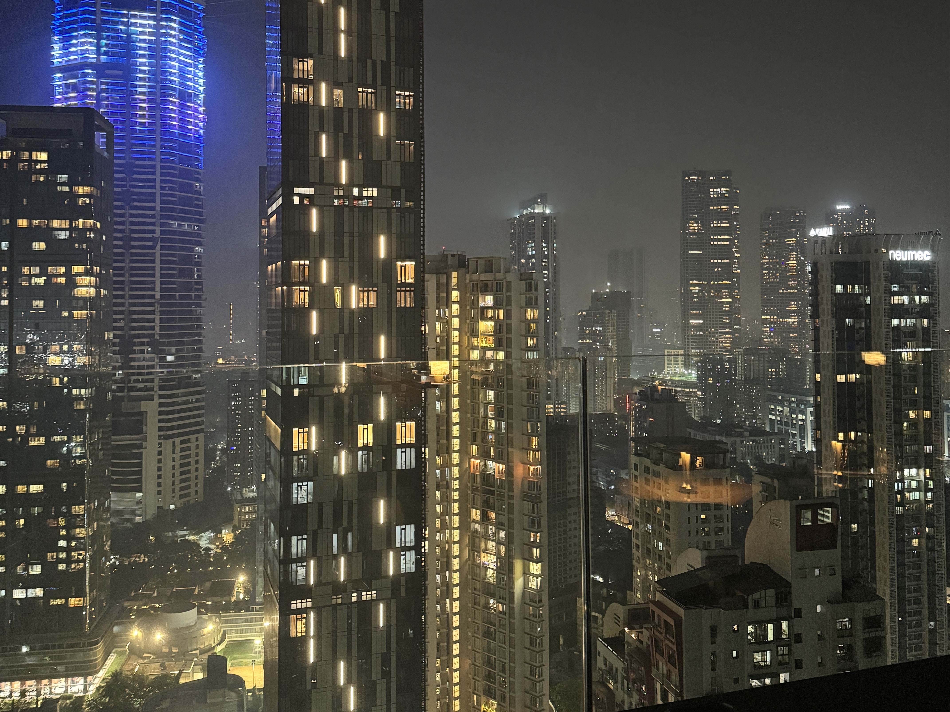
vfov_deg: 56.8
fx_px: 659
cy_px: 356
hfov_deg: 71.6
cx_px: 475
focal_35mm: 24
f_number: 1.78
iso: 1250
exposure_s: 1/25
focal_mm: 6.86
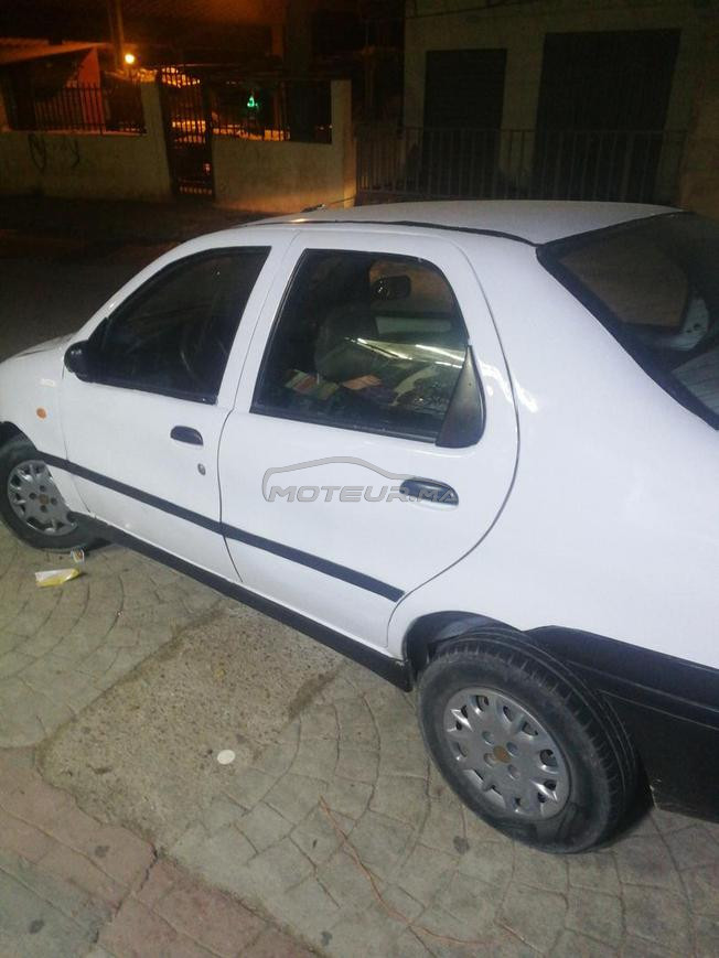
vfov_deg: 65.3
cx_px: 360
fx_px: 748
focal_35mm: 27
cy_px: 479
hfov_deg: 51.4
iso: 400
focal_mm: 3.95
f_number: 2.2
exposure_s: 1/25
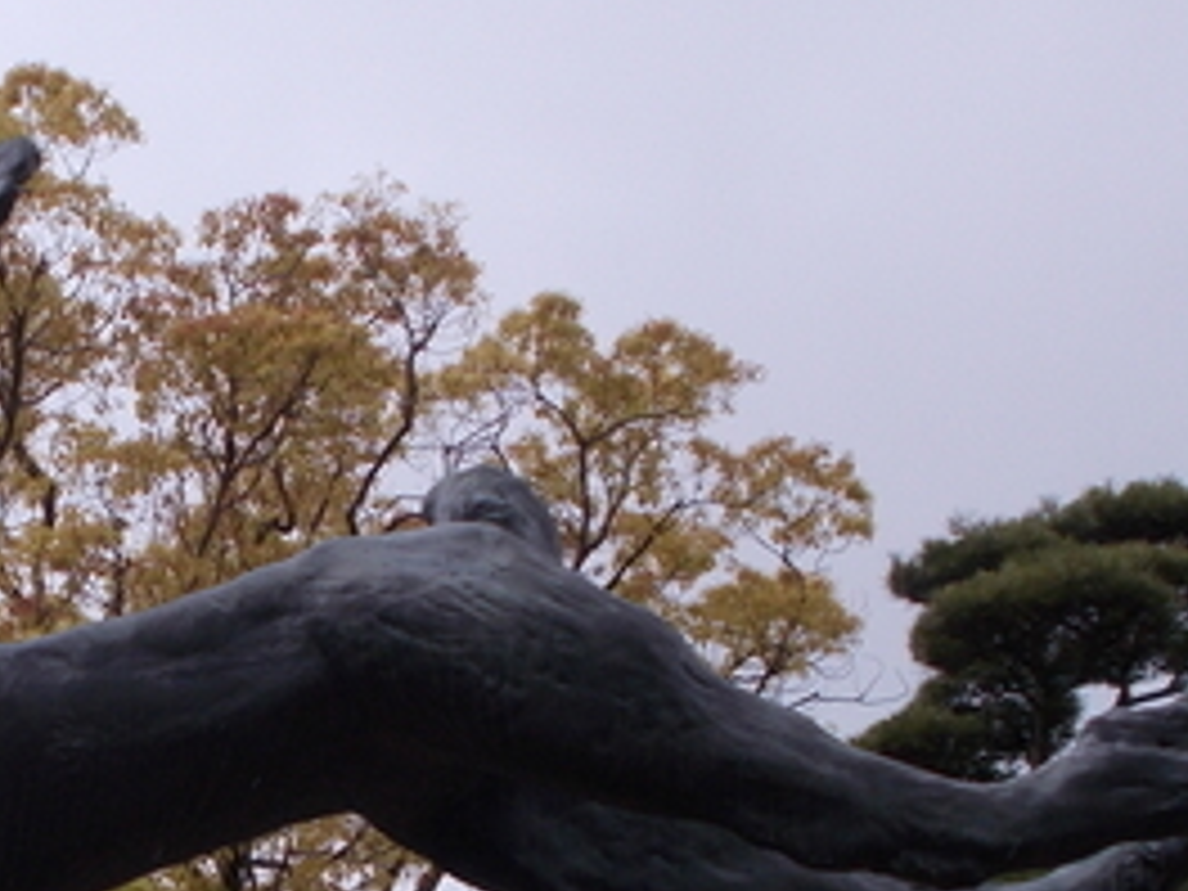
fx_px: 4050
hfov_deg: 16.3
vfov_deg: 12.5
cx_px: -76
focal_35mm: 118
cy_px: 760
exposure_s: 1/320
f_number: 3.9
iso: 80
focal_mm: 6.9
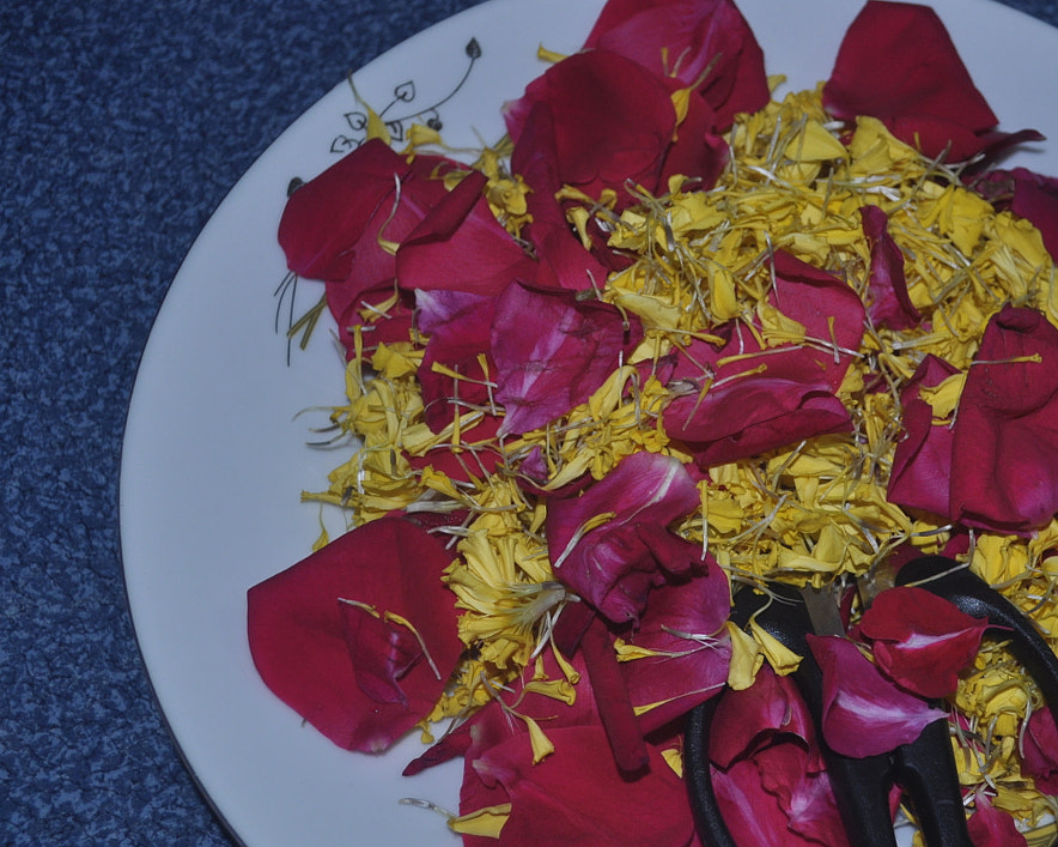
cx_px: 785
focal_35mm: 56
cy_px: 493
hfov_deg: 33.0
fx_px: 1753
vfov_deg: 27.1
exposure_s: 1/60
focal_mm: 22
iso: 200
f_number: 4
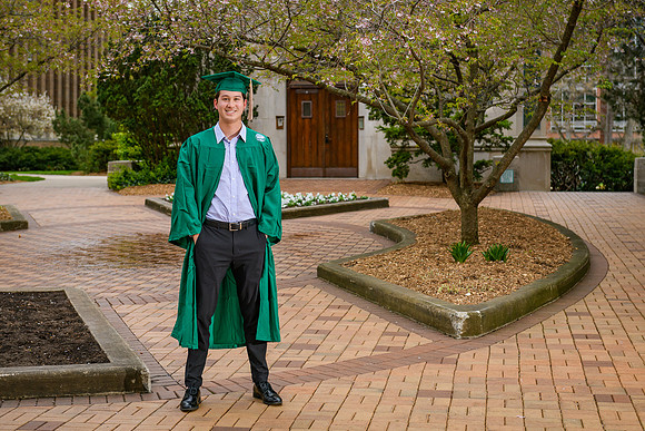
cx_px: 322
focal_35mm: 67
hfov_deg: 30.2
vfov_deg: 20.4
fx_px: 1197
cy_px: 185
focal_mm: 58
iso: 100
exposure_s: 1/200
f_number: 4
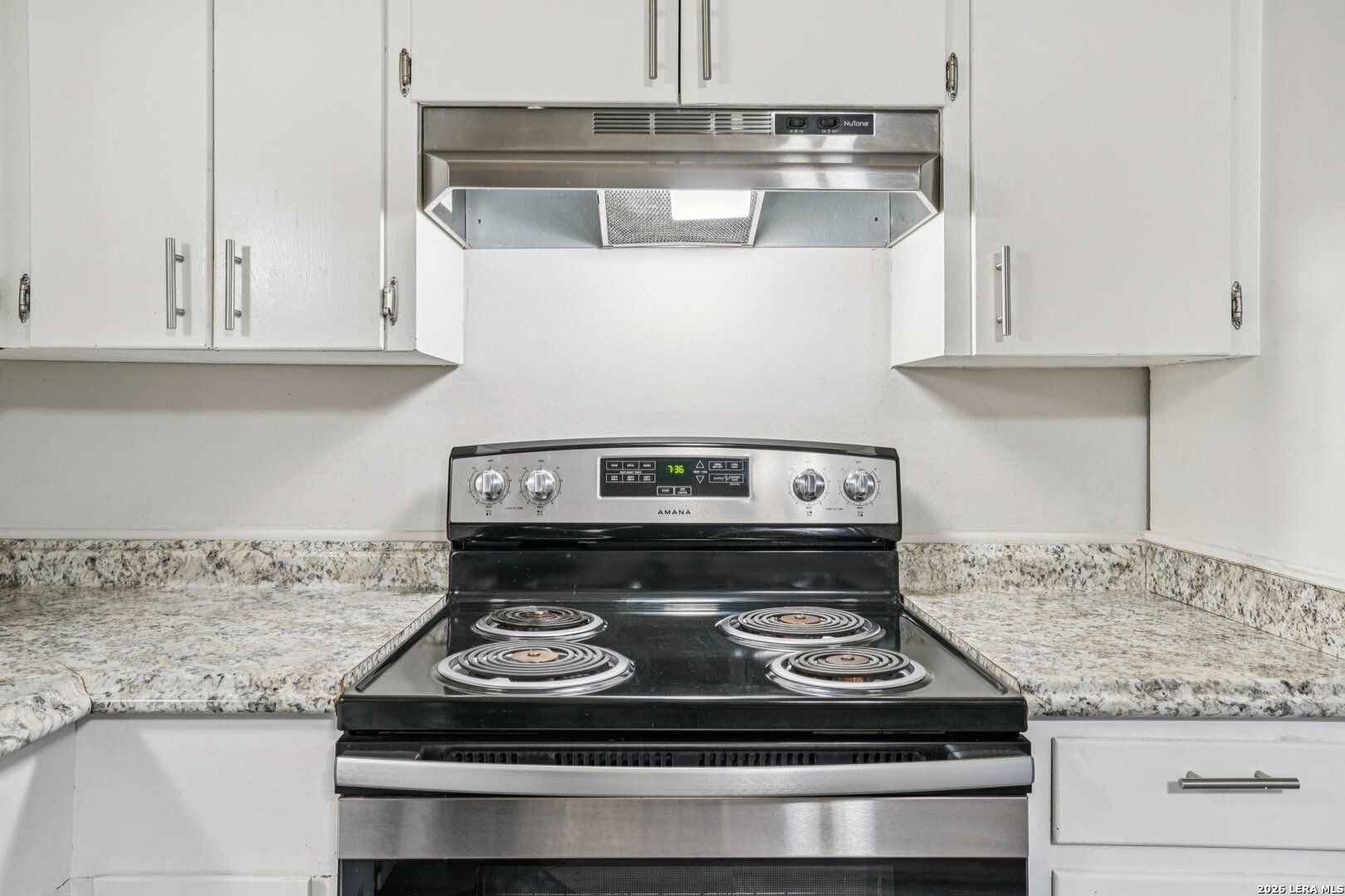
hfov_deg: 69.4
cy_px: 448
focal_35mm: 26
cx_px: 672
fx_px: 971
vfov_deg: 49.6
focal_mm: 26
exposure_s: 1/10
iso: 400
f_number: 8
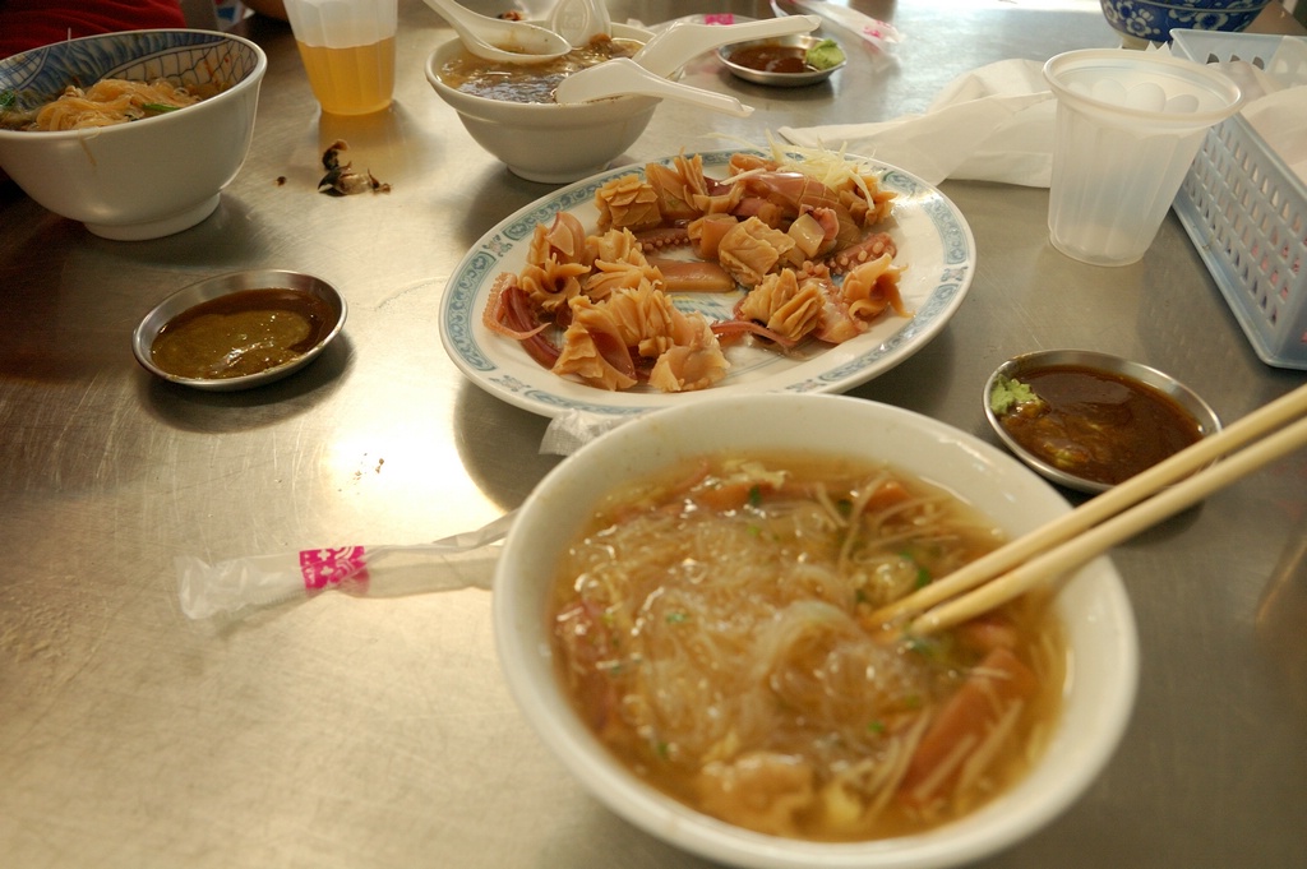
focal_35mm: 30
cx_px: 654
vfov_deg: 43.5
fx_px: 1088
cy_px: 434
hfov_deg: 62.0
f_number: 4
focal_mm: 20
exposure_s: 1/20
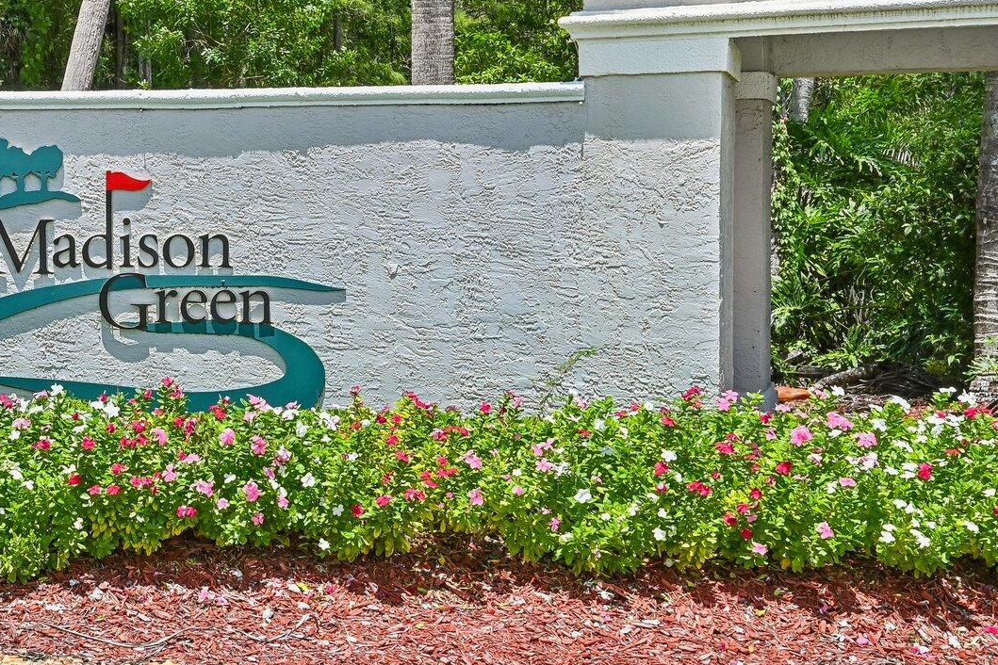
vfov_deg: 23.4
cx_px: 66
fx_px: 1608
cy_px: 356
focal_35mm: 58
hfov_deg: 32.5
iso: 640
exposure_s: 1/1250
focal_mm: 30
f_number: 8
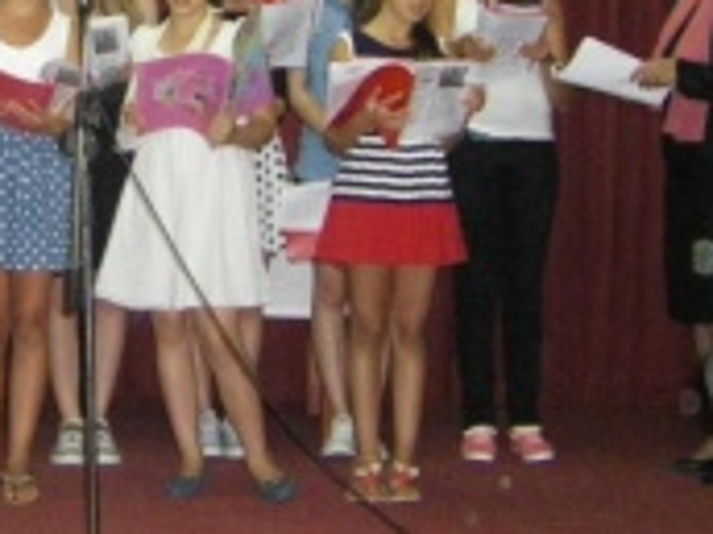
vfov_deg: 14.6
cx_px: -37
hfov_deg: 19.2
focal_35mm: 99
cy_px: -54
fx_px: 2039
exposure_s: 1/50
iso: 800
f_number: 3.5
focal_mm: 6.3
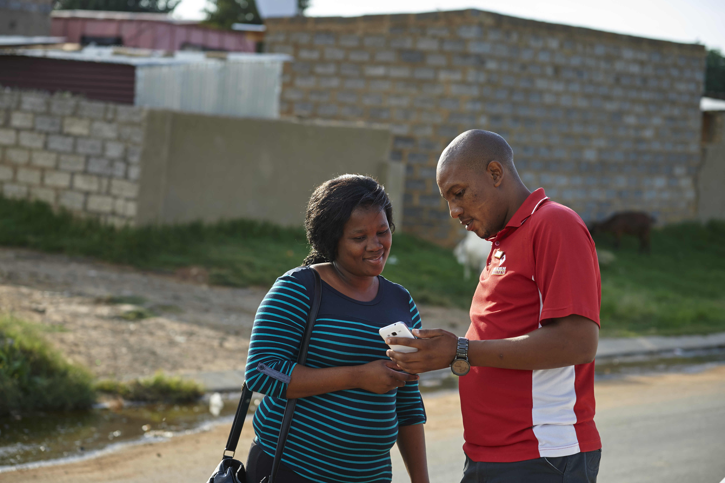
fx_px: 1912
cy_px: 242
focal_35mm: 95
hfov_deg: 21.5
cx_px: 362
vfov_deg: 14.4
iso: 100
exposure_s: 1/200
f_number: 4
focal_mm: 95
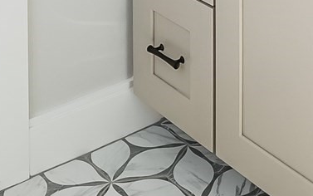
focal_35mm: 83
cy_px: -312
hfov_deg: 24.5
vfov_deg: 11.9
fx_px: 708
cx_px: 253
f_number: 6.3
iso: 500
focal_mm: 10
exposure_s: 1/80
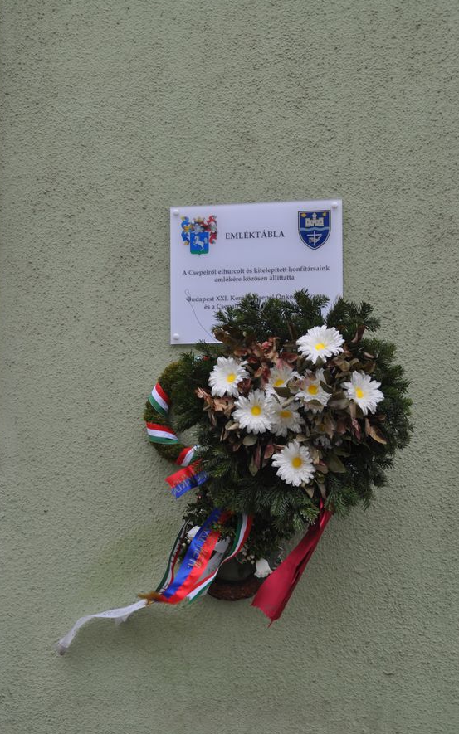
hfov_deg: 23.8
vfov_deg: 37.2
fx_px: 1091
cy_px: 368
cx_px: 227
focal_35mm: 55
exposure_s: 1/125
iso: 250
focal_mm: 35
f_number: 5.6
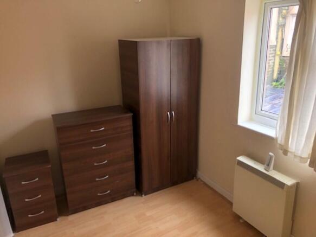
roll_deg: +2.7
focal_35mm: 28
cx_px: 158
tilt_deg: -17.9
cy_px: 118
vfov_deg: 49.7
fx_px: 256
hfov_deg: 63.5
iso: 64
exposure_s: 1/120
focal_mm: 4
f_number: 1.8
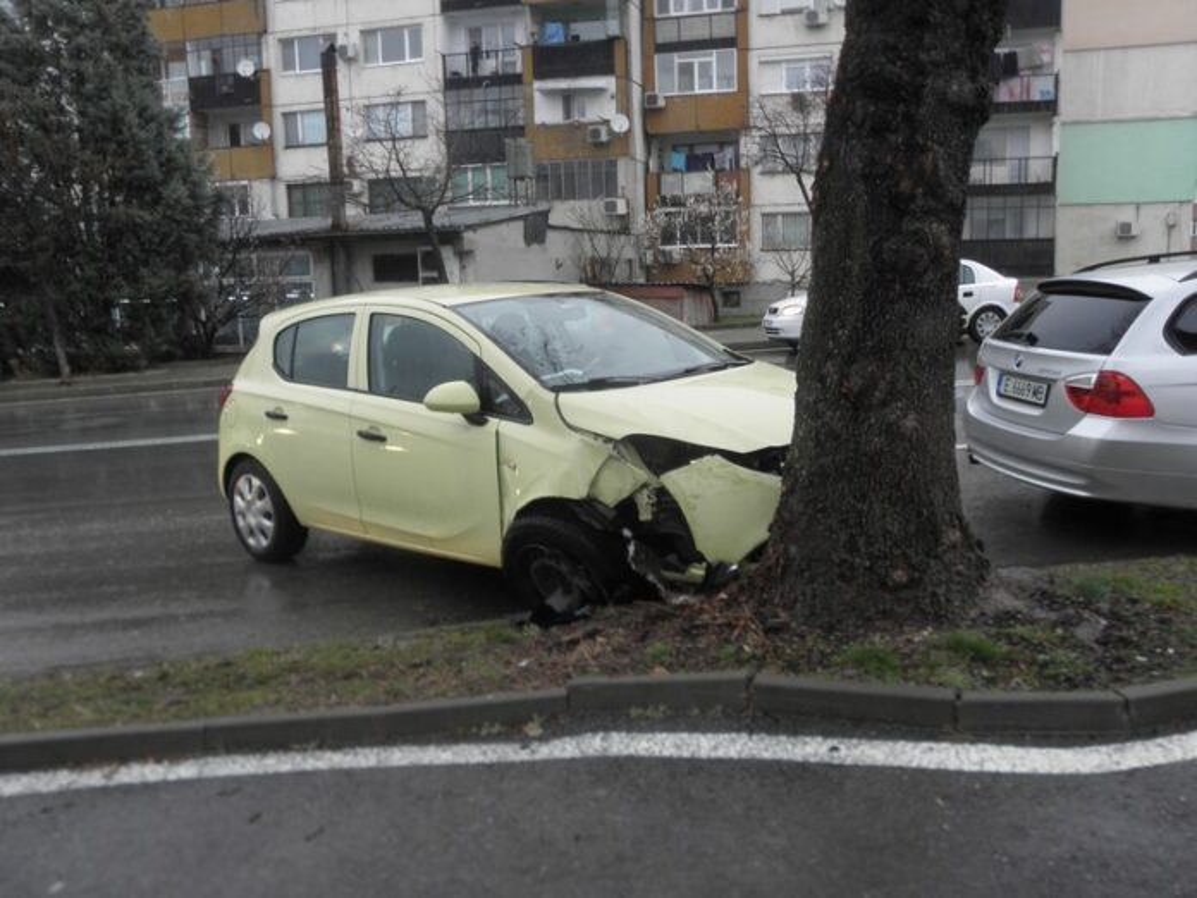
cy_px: 449
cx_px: 598
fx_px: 1072
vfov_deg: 45.4
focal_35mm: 31
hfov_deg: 58.4
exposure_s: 1/40
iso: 64
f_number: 3
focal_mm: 5.52
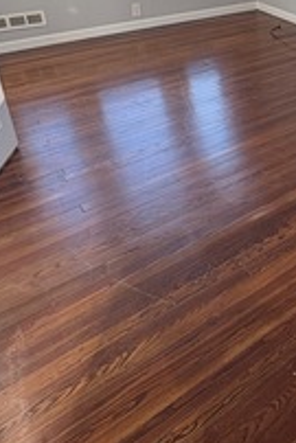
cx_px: 328
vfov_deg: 48.9
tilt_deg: -21.6
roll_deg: -1.0
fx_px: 443
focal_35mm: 36
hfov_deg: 32.4
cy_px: 68
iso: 80
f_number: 2.2
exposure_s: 1/99
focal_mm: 2.22
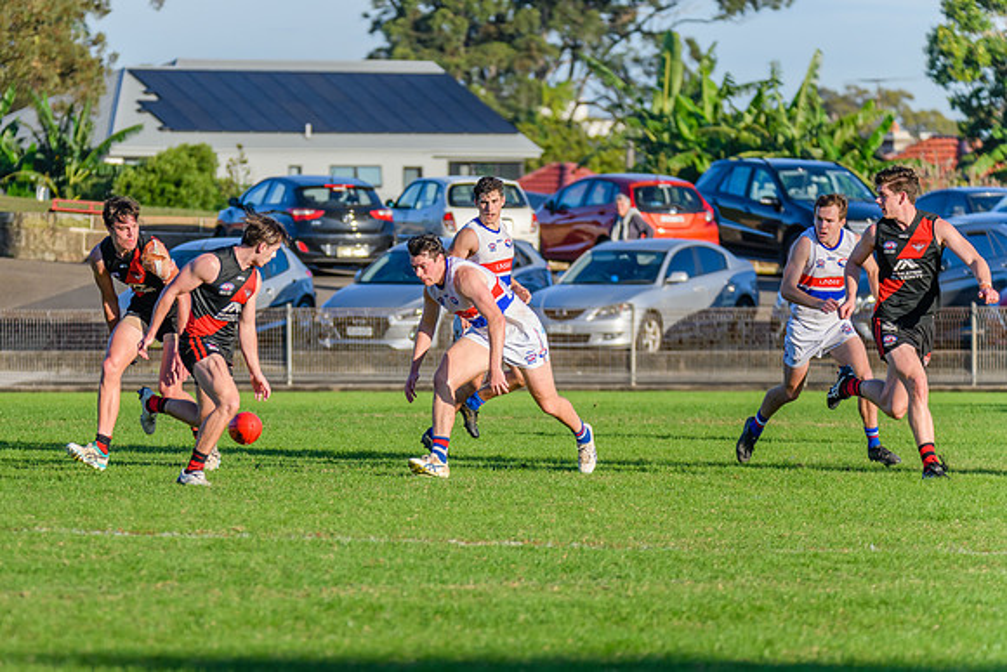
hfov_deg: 6.5
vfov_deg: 4.3
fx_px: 8919
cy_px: 340
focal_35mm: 319
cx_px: 367
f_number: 6.3
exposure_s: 1/2000
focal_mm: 250
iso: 800
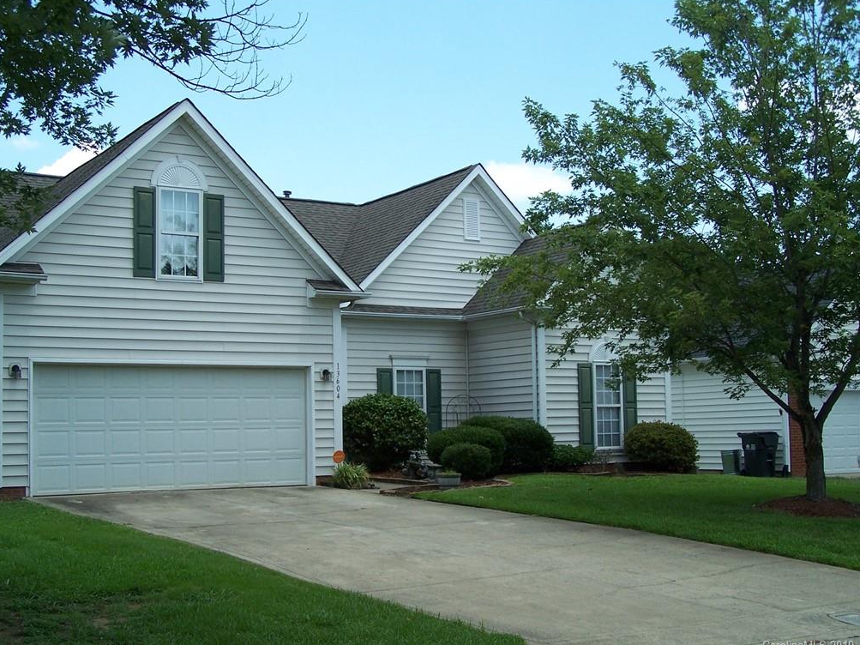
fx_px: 1217
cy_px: 324
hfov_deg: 38.9
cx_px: 422
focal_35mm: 49
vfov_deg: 29.7
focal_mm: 8
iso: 80
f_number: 3
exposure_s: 1/750
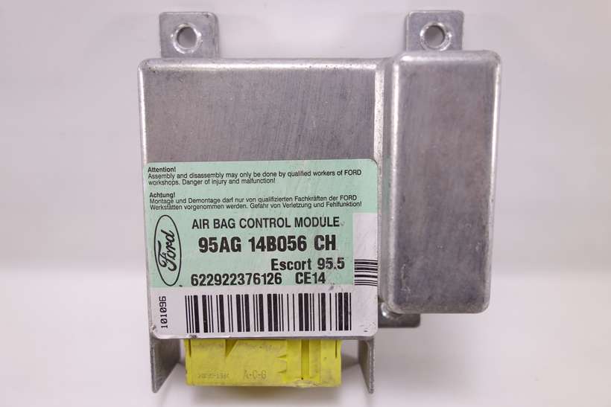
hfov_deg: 65.5
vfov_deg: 46.4
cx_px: 306
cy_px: 204
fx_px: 475
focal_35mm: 28
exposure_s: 1/100
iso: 125
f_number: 2.2
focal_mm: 10.4
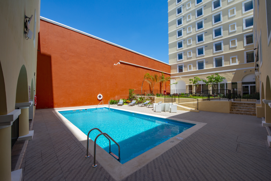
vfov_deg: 81.2
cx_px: 136
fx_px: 105
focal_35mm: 14
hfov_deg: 104.2
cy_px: 90
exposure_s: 1/160
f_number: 16
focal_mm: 14
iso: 320
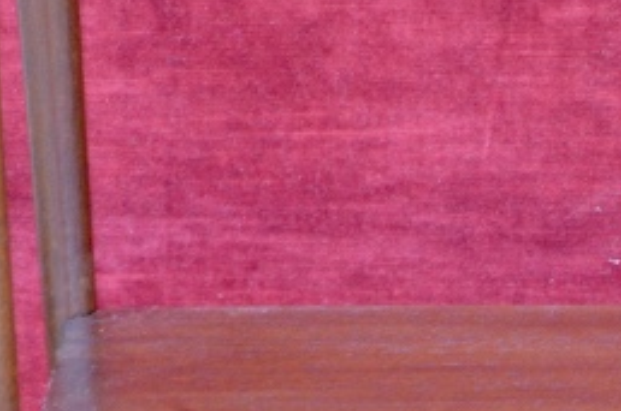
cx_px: 1110
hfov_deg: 5.3
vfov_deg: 3.6
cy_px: 333
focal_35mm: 383
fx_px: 6600
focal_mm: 55
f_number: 5.6
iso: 800
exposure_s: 1/50
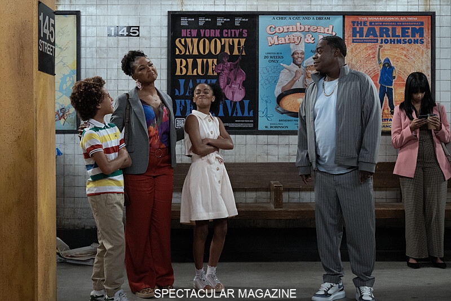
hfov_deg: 41.9
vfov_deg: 28.6
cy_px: 150
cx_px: 226
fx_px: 589
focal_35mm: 47
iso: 5000
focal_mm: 47
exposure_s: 1/160
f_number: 4.5
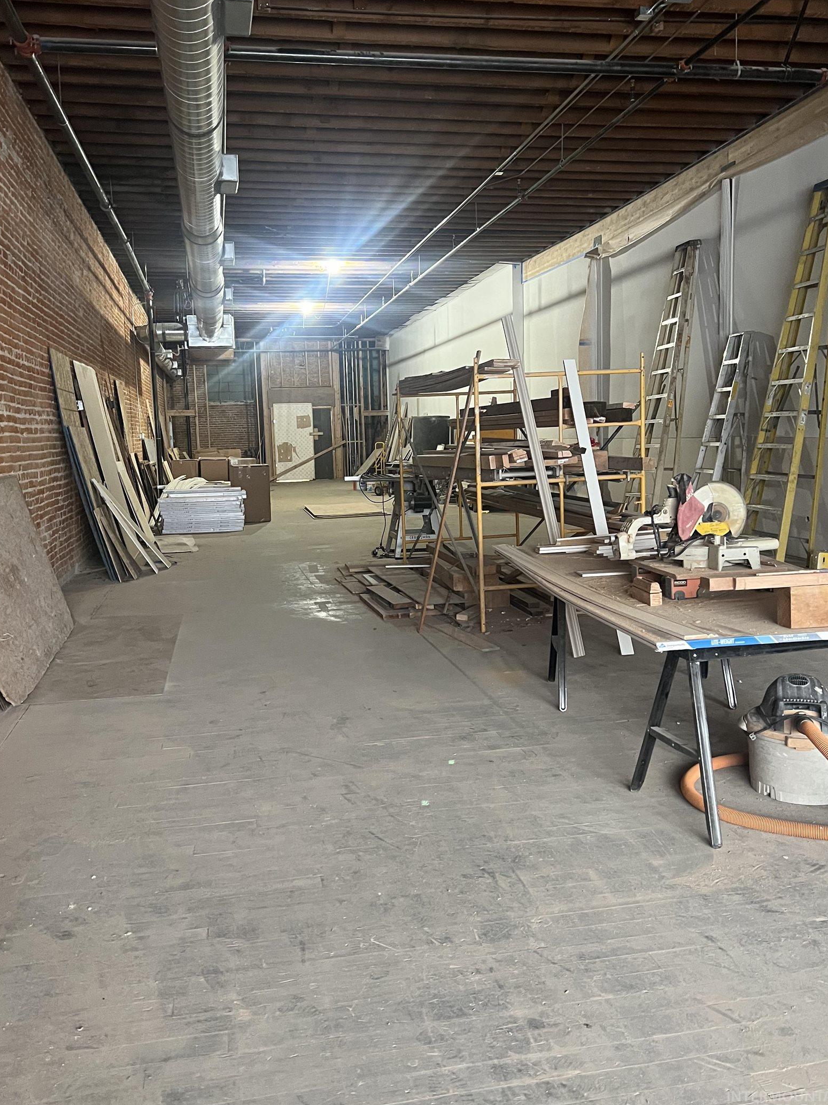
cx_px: 389
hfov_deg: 48.2
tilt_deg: -5.3
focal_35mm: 29
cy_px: 536
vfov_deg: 61.7
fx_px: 925
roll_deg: +2.2
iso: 500
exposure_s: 1/60
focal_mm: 5.7
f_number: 1.5
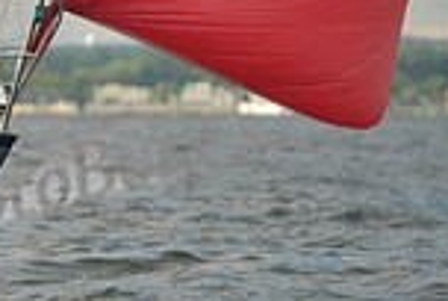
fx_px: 9027
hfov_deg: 2.8
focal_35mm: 724
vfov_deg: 1.9
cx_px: -265
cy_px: 63
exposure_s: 1/800
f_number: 4
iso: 200
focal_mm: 190
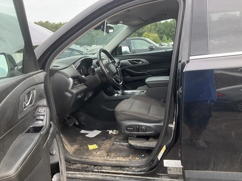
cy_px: 90
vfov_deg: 48.2
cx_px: 121
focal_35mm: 29
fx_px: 203
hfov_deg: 61.7
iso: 25
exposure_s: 1/208
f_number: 1.8
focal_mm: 3
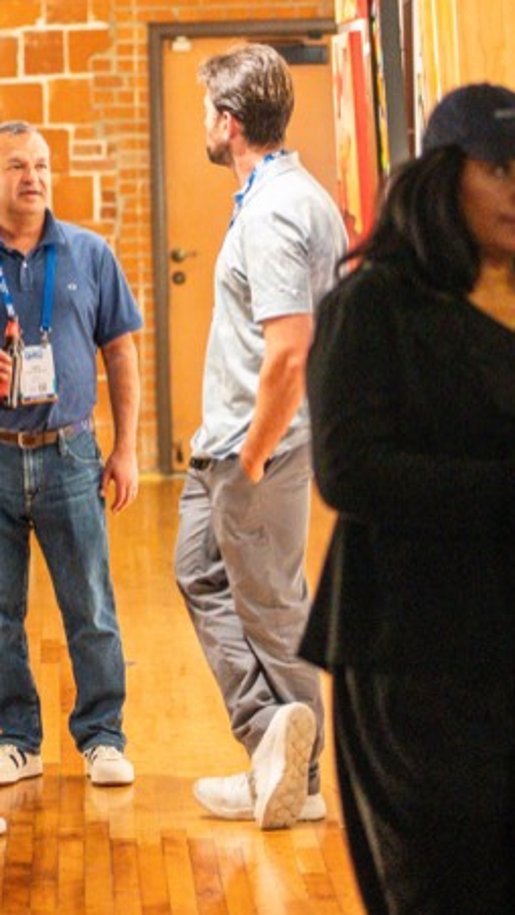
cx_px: 53
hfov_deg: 6.5
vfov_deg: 11.6
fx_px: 4511
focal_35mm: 186
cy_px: 380
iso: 12800
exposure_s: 1/250
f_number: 2.8
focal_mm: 89
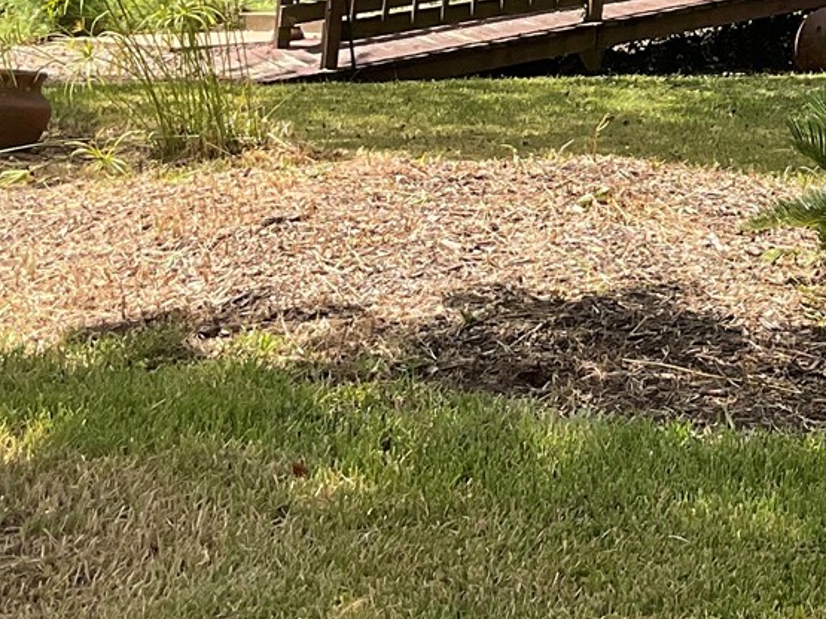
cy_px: -186
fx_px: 2553
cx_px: 911
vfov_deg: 13.3
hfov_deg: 17.7
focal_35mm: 107
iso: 16
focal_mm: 3
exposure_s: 1/816
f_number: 1.8
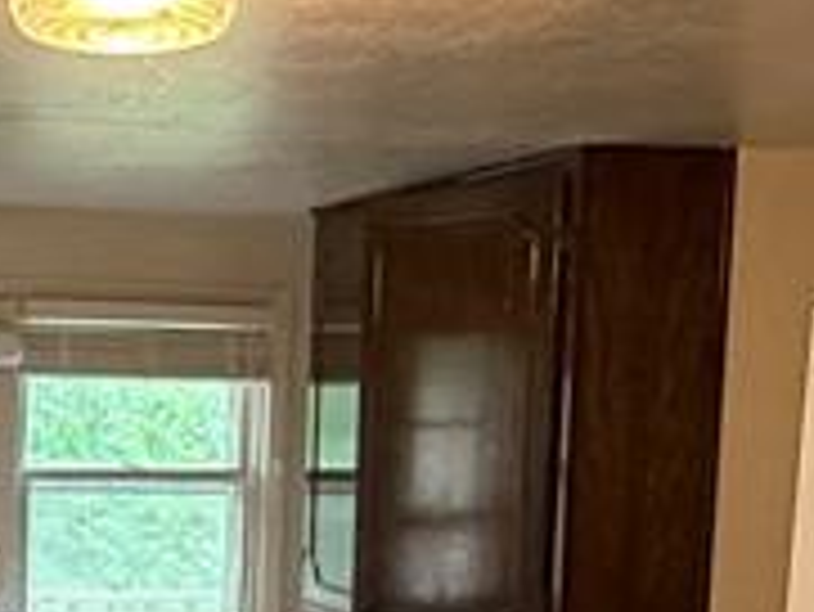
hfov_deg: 23.5
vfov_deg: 18.1
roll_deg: -1.6
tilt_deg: -9.4
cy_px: 639
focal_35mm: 79
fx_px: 1859
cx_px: -36
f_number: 2.2
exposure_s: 1/60
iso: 500
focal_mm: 2.22
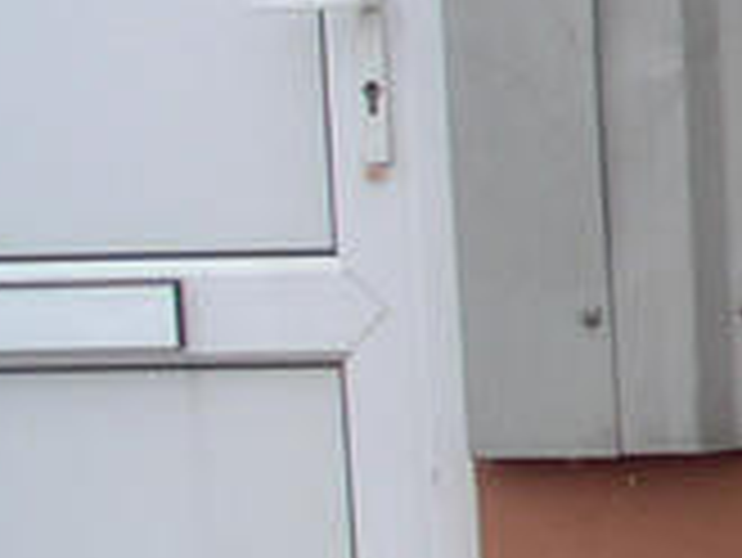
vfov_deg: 8.1
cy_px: 108
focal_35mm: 184
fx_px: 3947
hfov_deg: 9.6
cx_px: 1727
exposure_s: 1/380
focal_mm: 6
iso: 50
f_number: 2.8
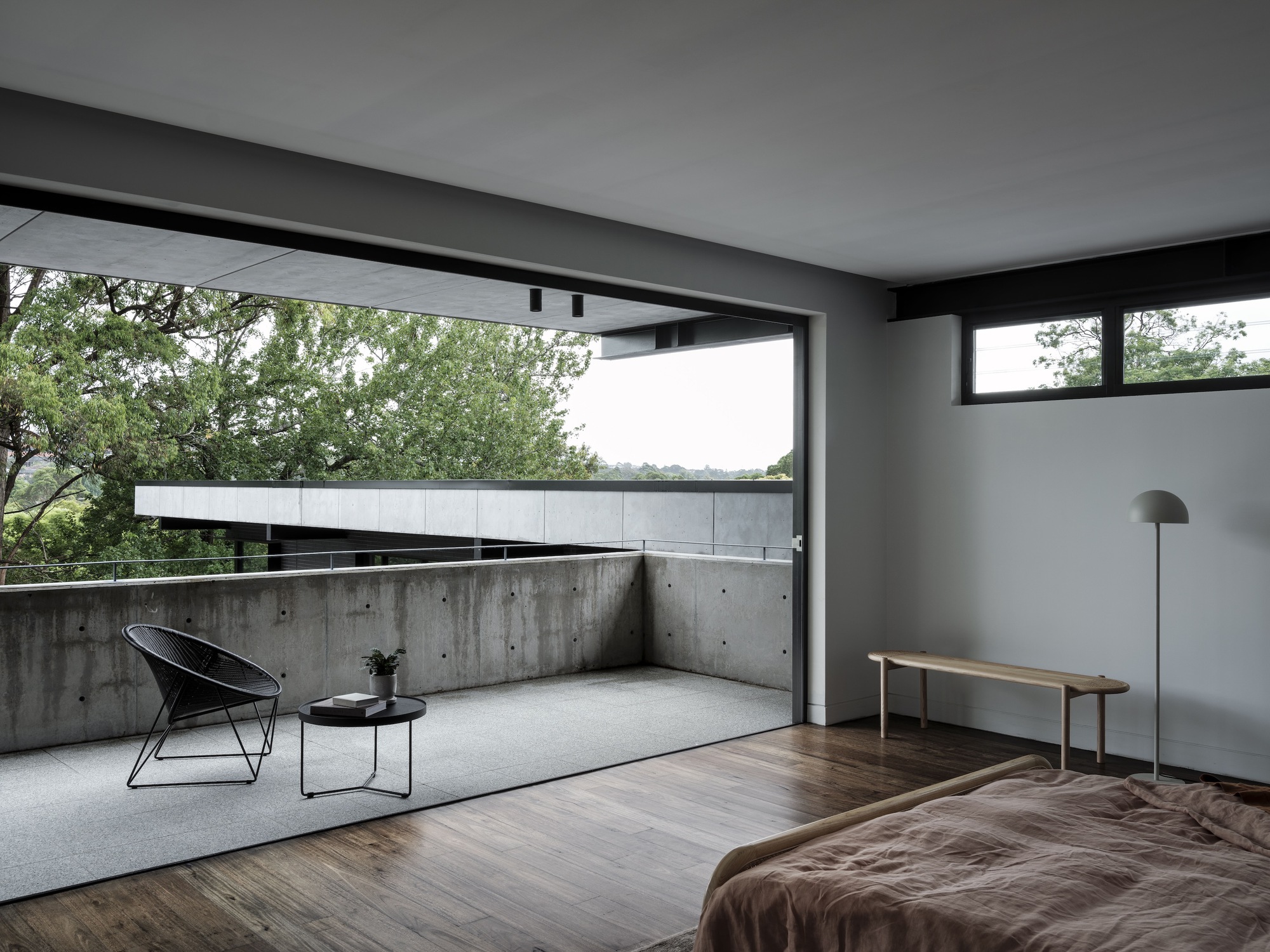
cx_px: 635
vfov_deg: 46.8
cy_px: 476
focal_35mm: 30
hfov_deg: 60.0
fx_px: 1101
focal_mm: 37.6
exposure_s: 1.1
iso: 100
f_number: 18
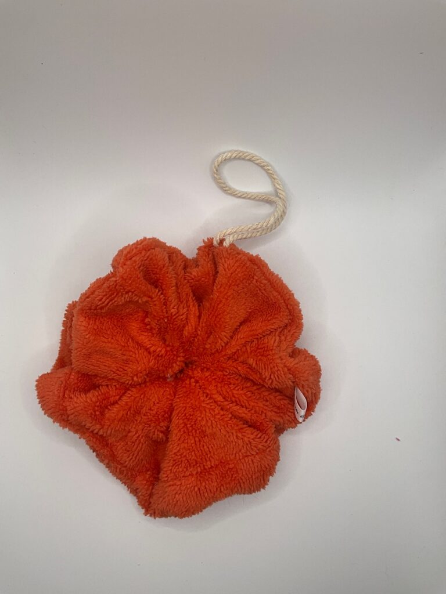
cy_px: 297
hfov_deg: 48.2
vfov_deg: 61.7
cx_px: 223
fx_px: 498
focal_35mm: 29
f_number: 1.8
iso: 20
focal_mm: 3
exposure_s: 1/218
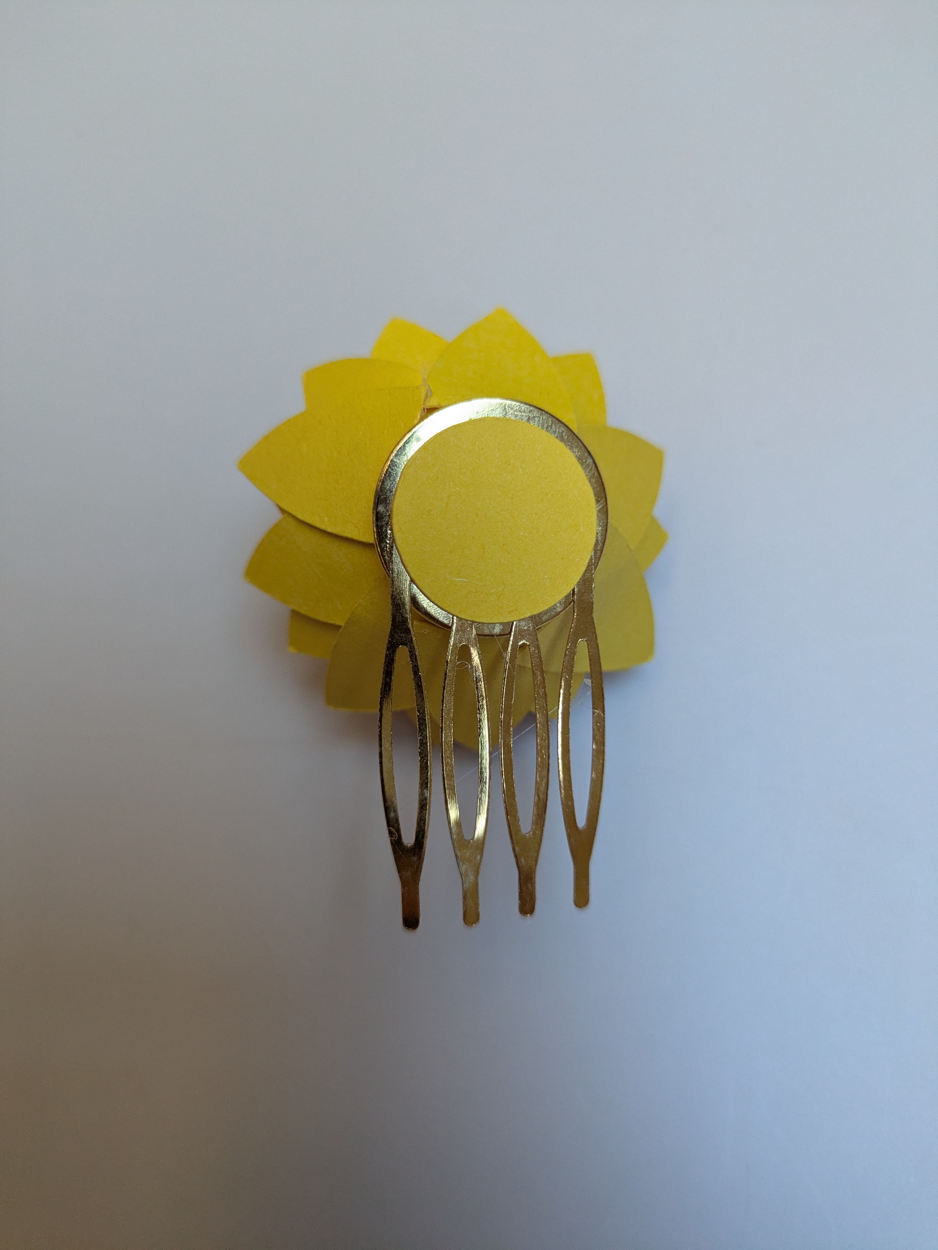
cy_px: 625
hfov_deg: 54.9
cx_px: 469
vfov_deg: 69.4
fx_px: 903
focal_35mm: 25
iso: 351
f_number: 1.89
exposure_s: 1/100
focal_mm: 5.43
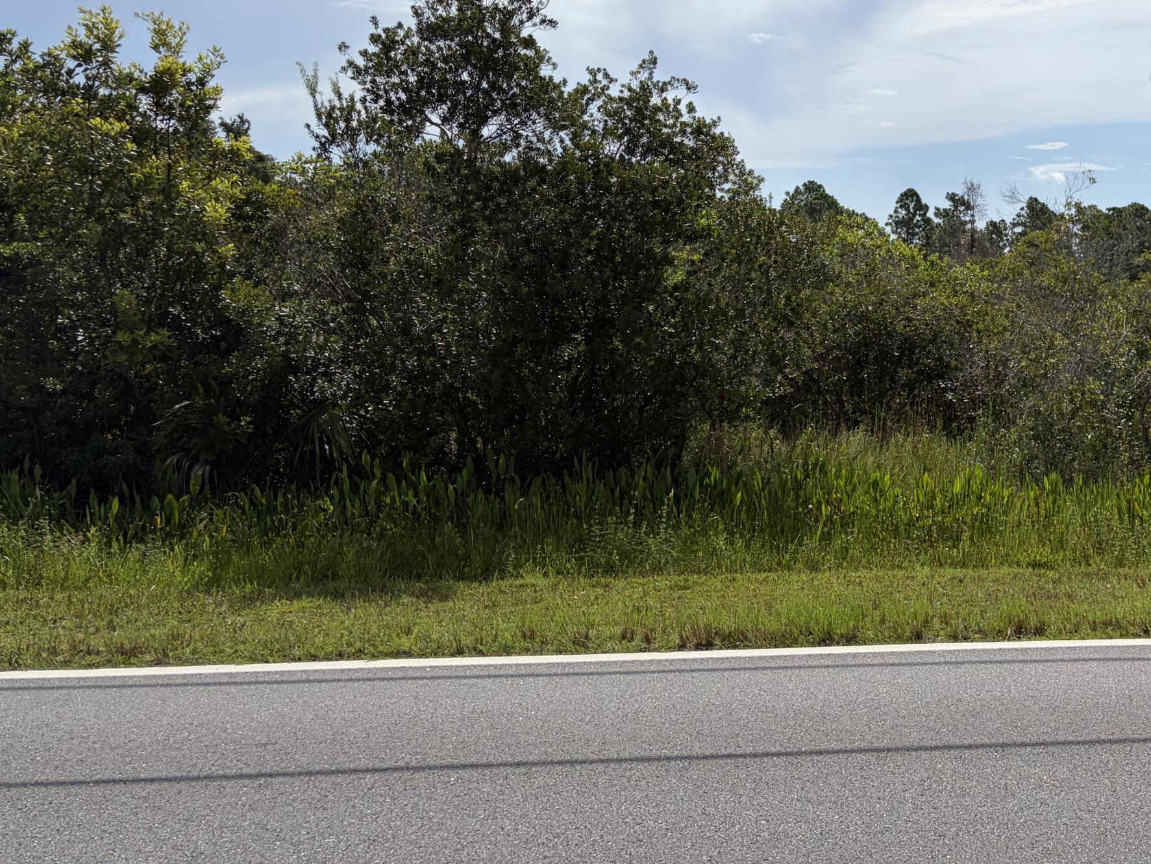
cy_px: 320
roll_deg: +0.0
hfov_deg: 41.0
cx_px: 932
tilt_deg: +0.0
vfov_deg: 32.7
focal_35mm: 44
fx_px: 1463
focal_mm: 5.96
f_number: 1.6
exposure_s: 1/6993
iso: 50
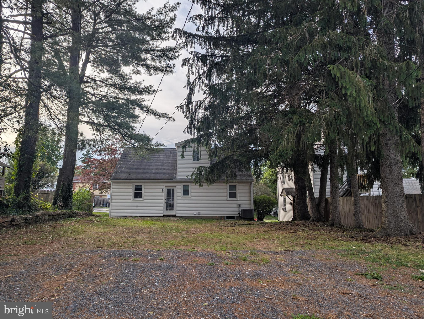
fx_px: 294
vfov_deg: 56.9
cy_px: 160
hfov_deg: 71.5
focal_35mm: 24
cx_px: 212
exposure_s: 1/1287
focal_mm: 6.81
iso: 48
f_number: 1.85
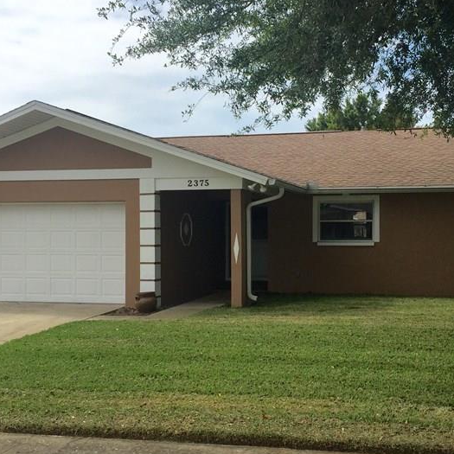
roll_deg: -1.4
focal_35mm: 50
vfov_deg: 34.0
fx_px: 742
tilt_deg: -1.0
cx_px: 258
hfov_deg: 34.0
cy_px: 242
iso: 32
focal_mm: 4.15
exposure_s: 1/3049
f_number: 2.2
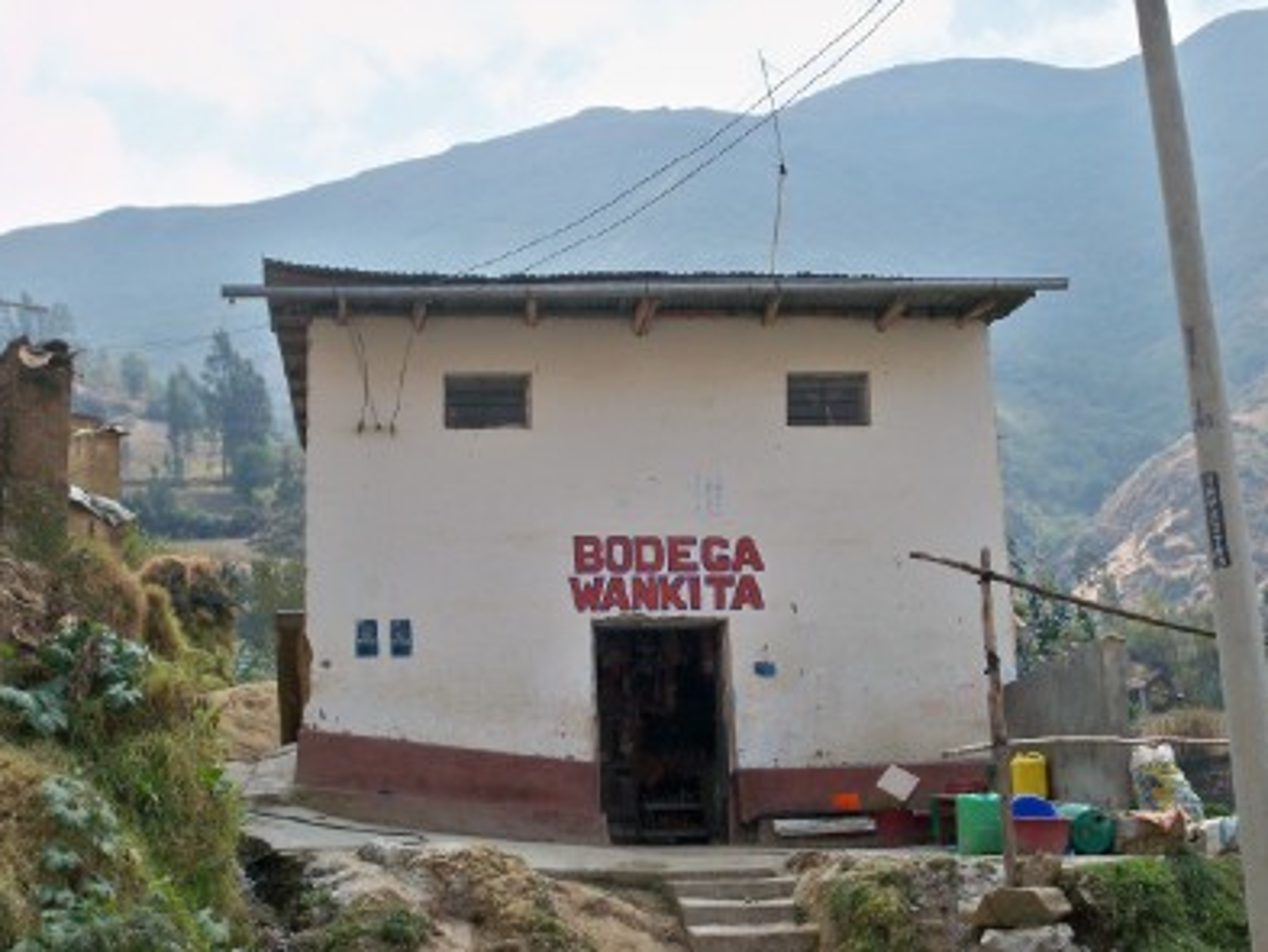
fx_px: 2052
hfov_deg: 34.3
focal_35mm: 56
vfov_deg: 26.1
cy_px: 478
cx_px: 636
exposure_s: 1/500
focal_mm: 9.7
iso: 80
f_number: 4
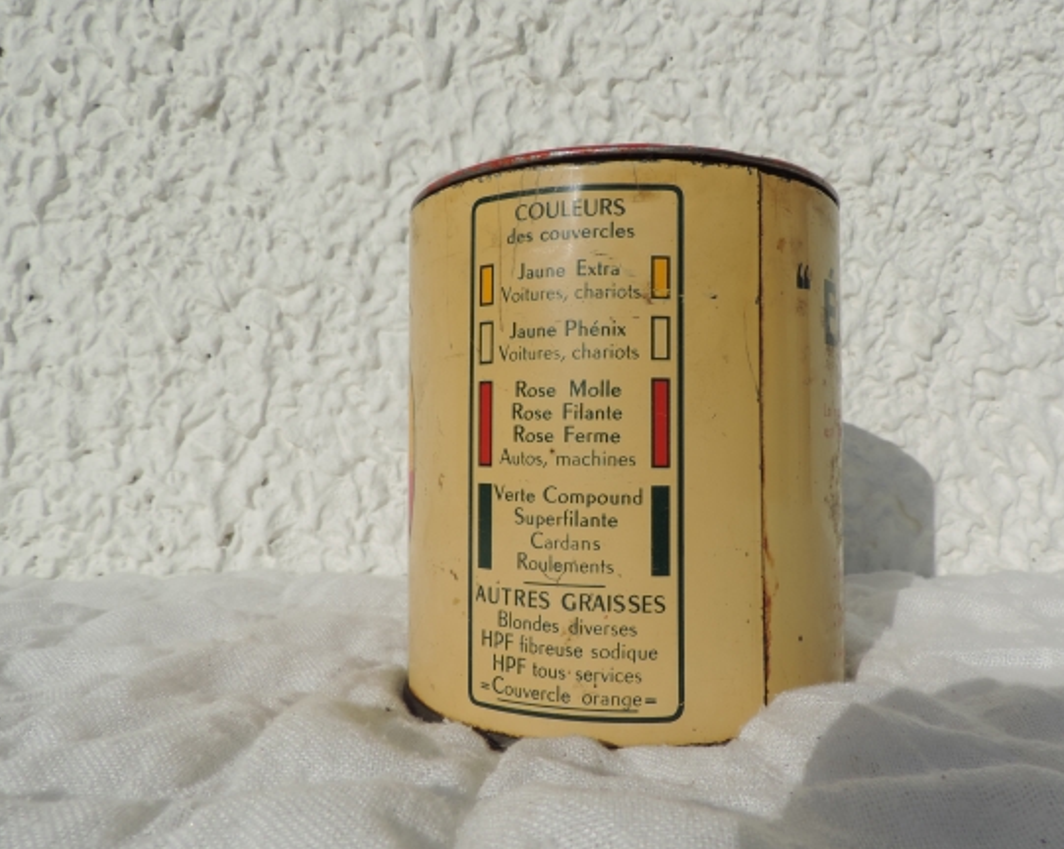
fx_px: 818
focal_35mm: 26
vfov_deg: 54.9
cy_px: 421
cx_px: 582
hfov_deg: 65.9
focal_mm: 4.3
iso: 80
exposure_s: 1/1250
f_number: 4.7
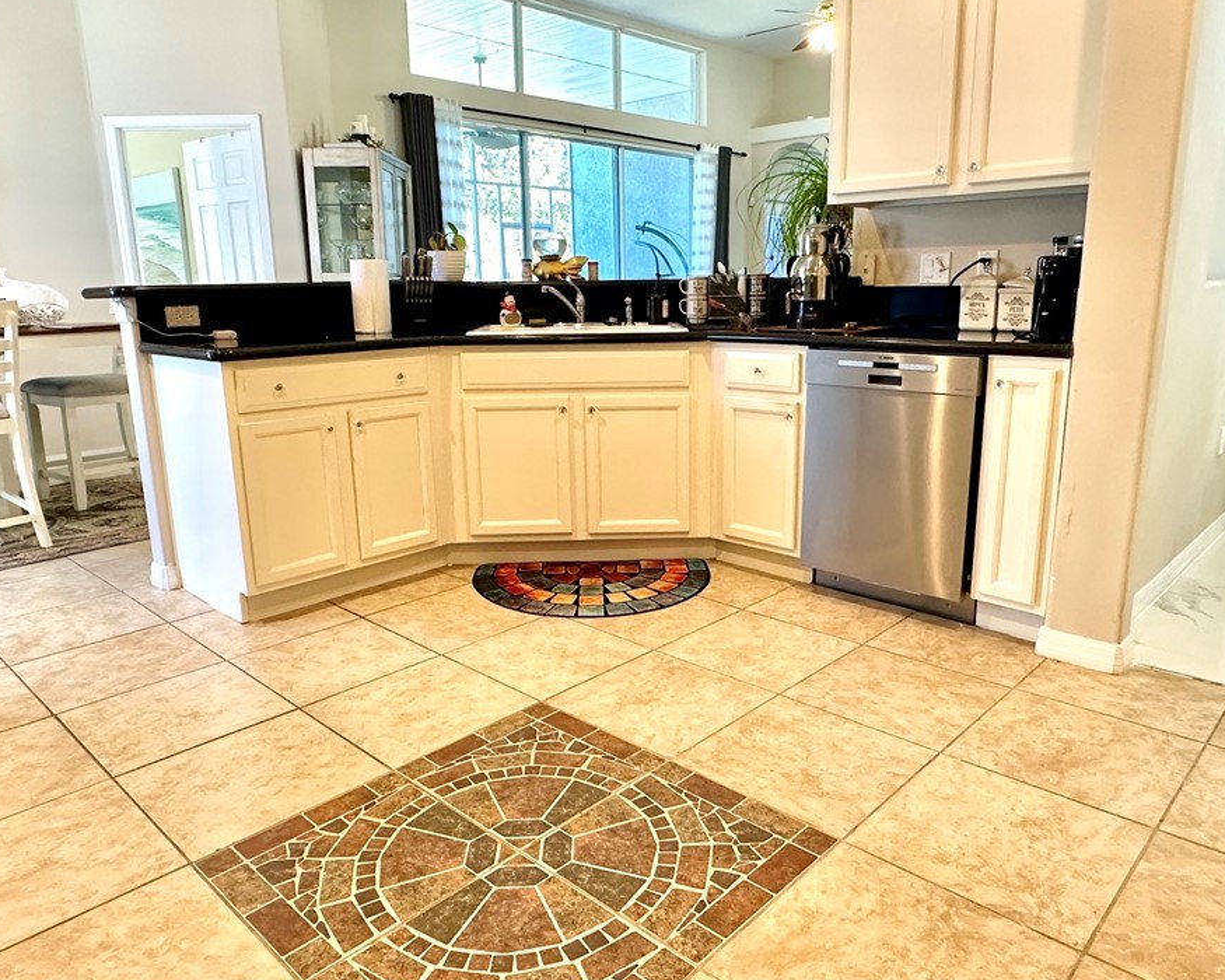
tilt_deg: -12.5
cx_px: 634
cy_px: 489
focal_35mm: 25
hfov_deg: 68.1
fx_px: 906
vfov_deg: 56.8
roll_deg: +0.6
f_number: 2.2
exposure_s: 1/60
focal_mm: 2.22
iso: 200
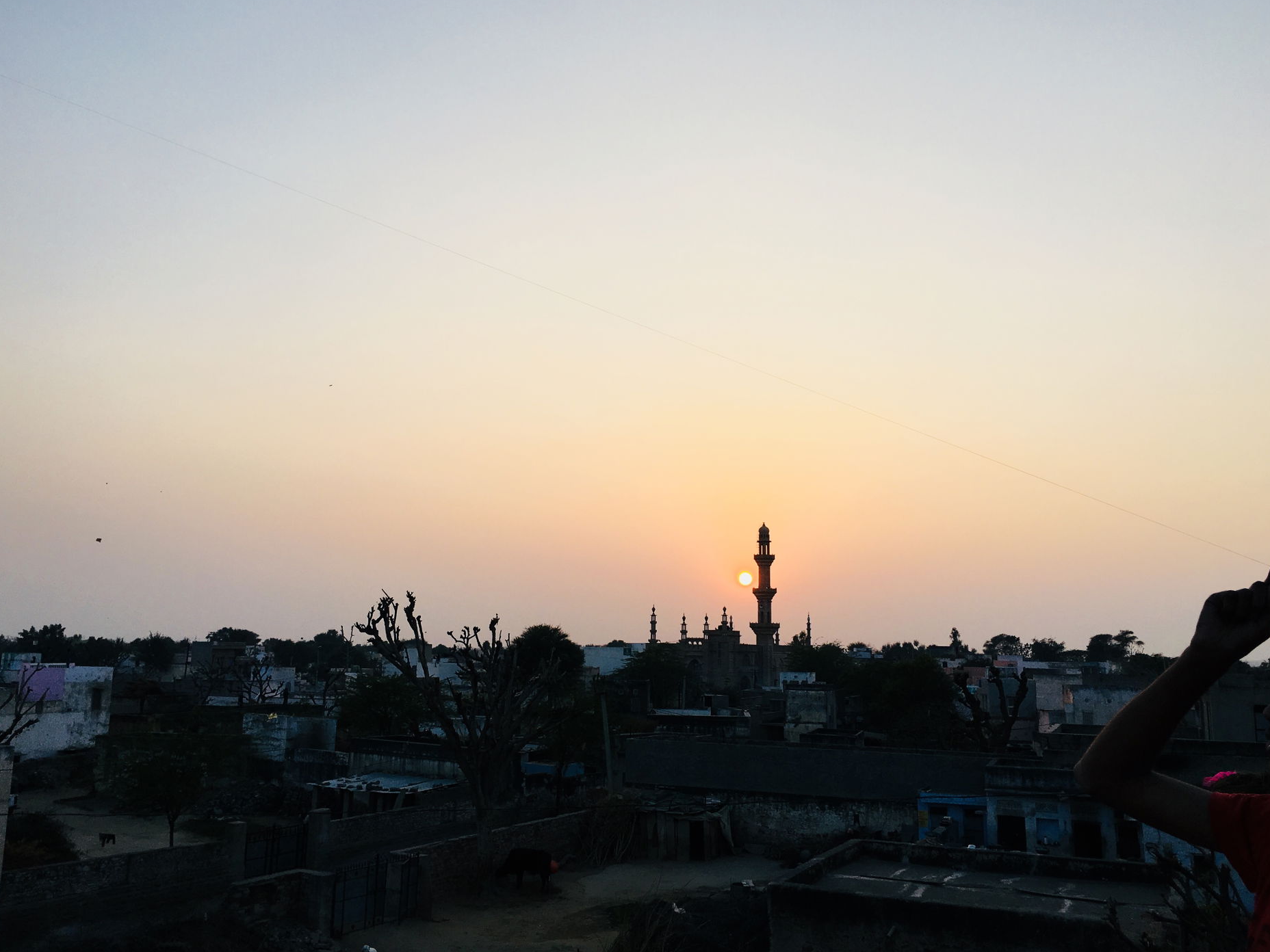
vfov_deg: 46.8
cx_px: 641
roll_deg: -1.3
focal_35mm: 30
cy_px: 466
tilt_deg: +9.8
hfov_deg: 60.0
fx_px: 1101
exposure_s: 1/712
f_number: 2.2
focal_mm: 4.15
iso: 25
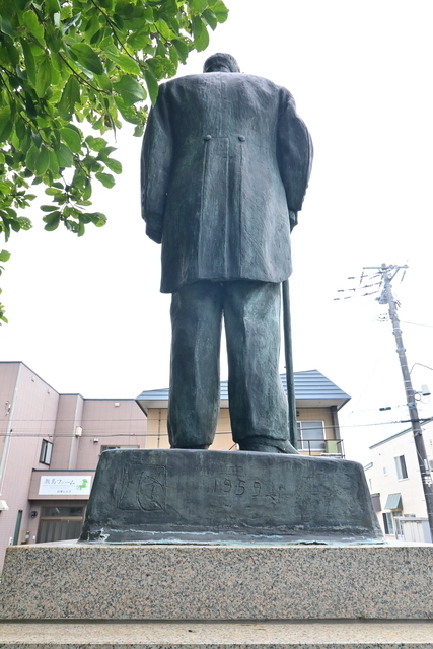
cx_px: 216
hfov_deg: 53.2
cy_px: 324
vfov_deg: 73.7
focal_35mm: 24
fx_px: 433
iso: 200
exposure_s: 1/50
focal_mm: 16
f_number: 10
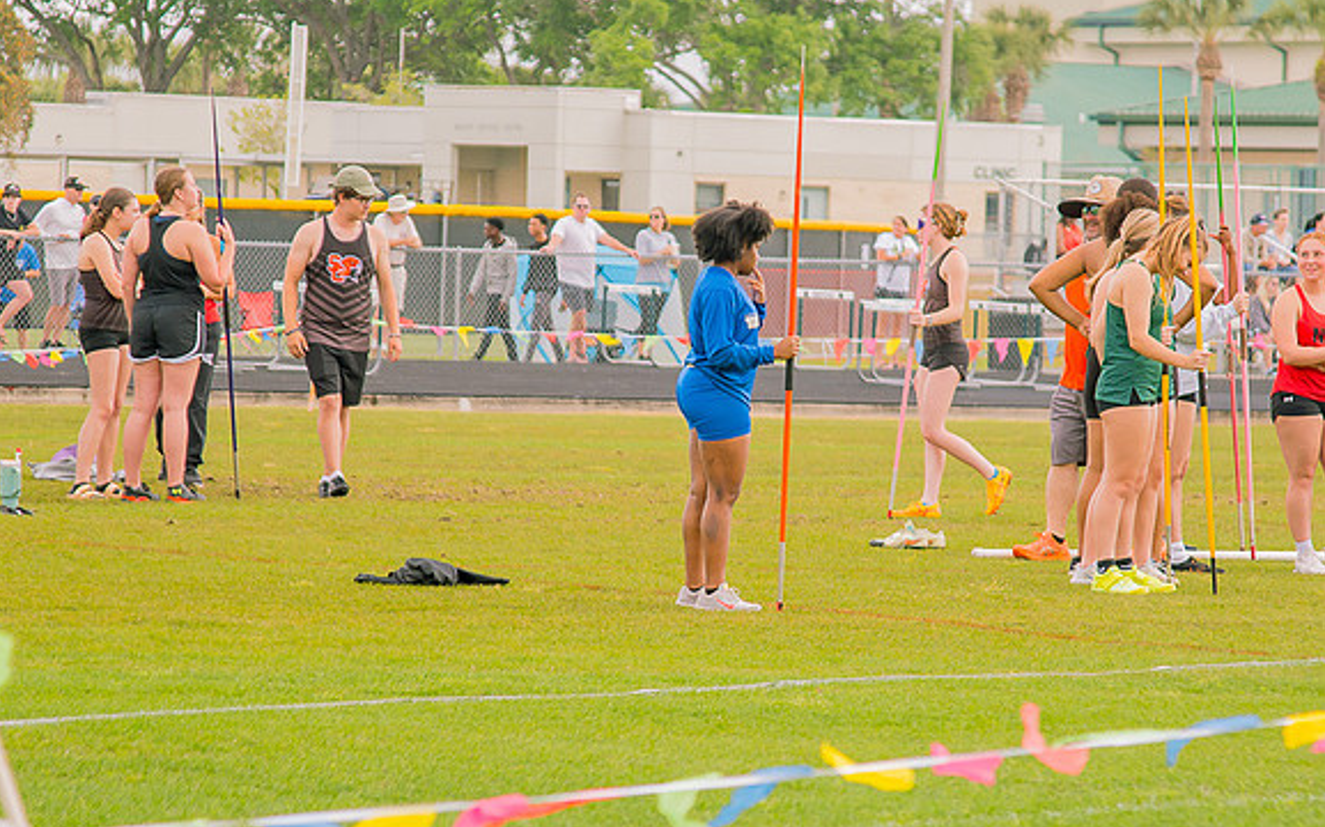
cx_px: 750
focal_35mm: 261
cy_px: 455
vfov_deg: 5.0
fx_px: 9420
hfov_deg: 8.0
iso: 200
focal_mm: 120
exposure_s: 1/200
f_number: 4
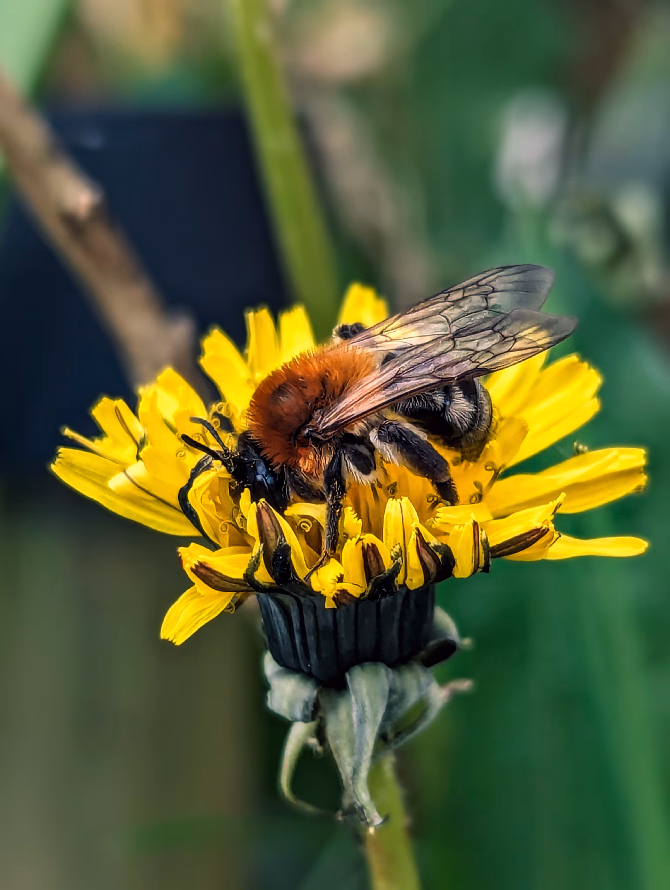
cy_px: 445
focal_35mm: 24
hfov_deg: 56.9
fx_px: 618
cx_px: 335
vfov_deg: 71.5
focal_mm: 6.81
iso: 54
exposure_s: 1/230
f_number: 1.9
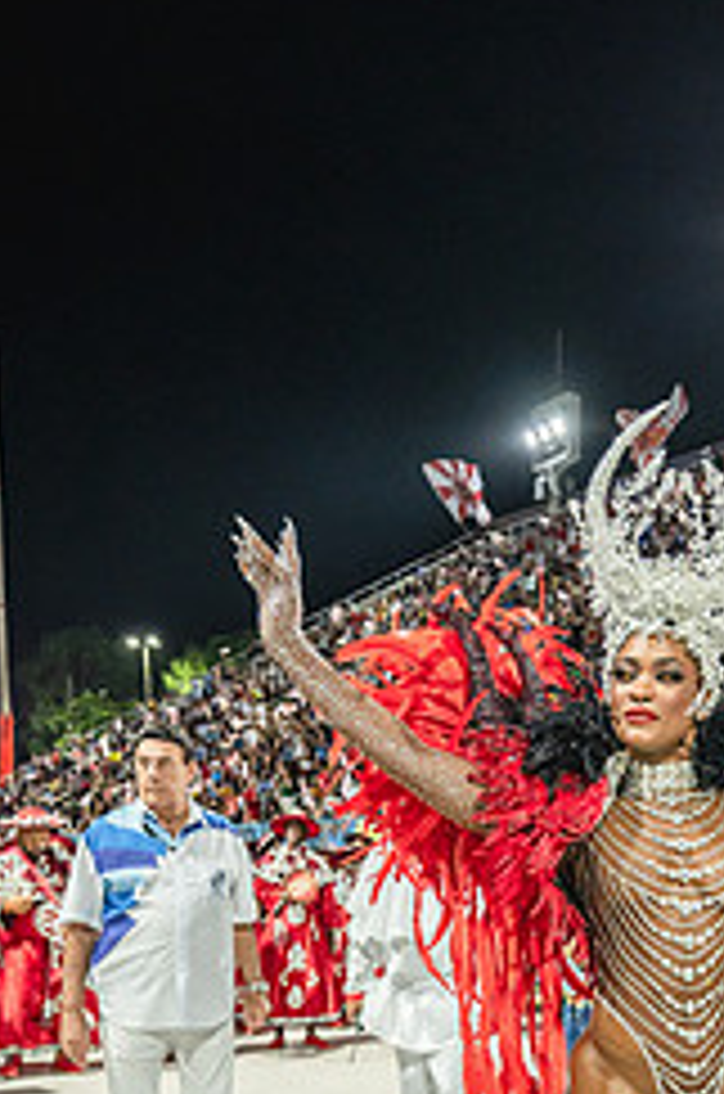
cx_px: 591
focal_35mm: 38
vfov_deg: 46.0
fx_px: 1151
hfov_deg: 33.8
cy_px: 981
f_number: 4
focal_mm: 20.5
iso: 2200
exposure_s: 1/320
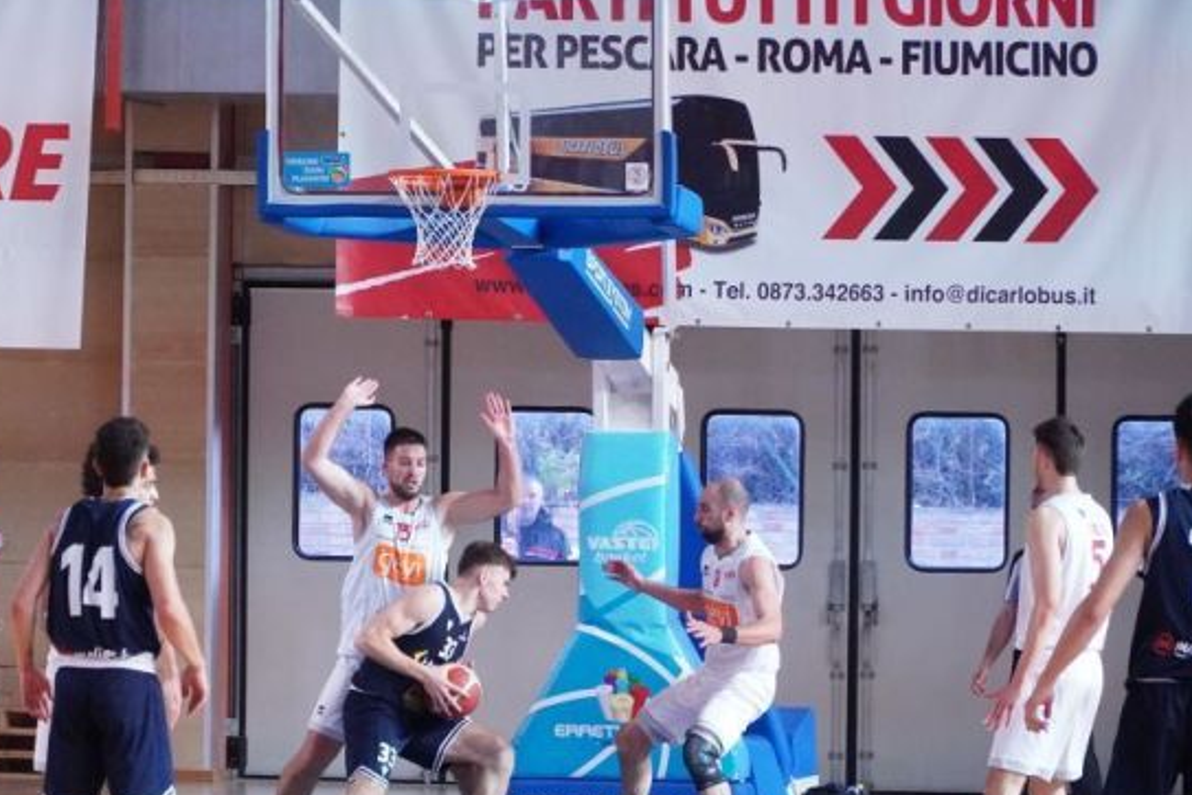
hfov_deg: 10.3
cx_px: 353
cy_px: 496
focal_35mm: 199
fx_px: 6589
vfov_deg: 6.9
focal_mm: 90
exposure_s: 1/640
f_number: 4
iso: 5000
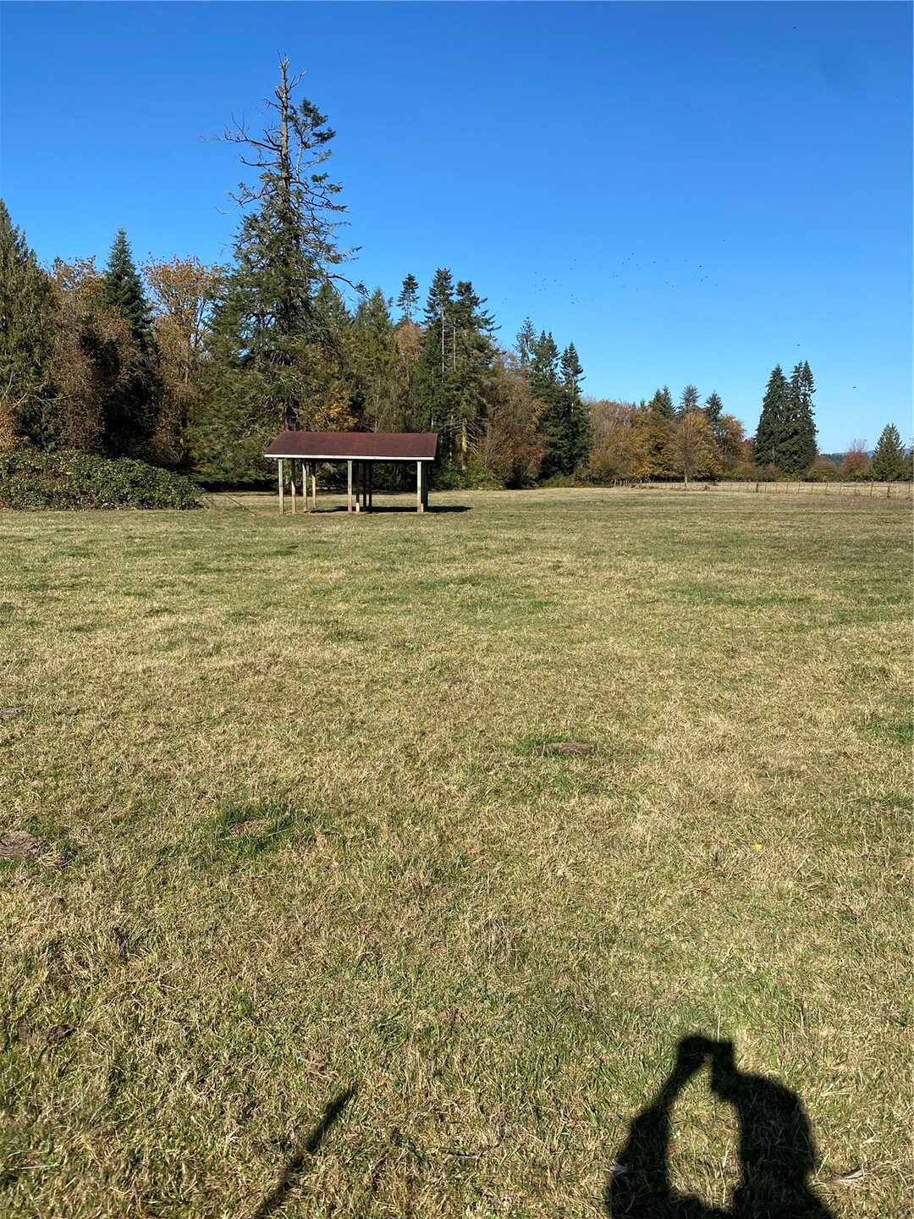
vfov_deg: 67.3
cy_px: 610
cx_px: 457
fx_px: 915
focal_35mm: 26
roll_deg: -1.1
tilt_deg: -6.0
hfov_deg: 53.1
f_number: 1.8
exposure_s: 1/2571
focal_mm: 4.25
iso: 32
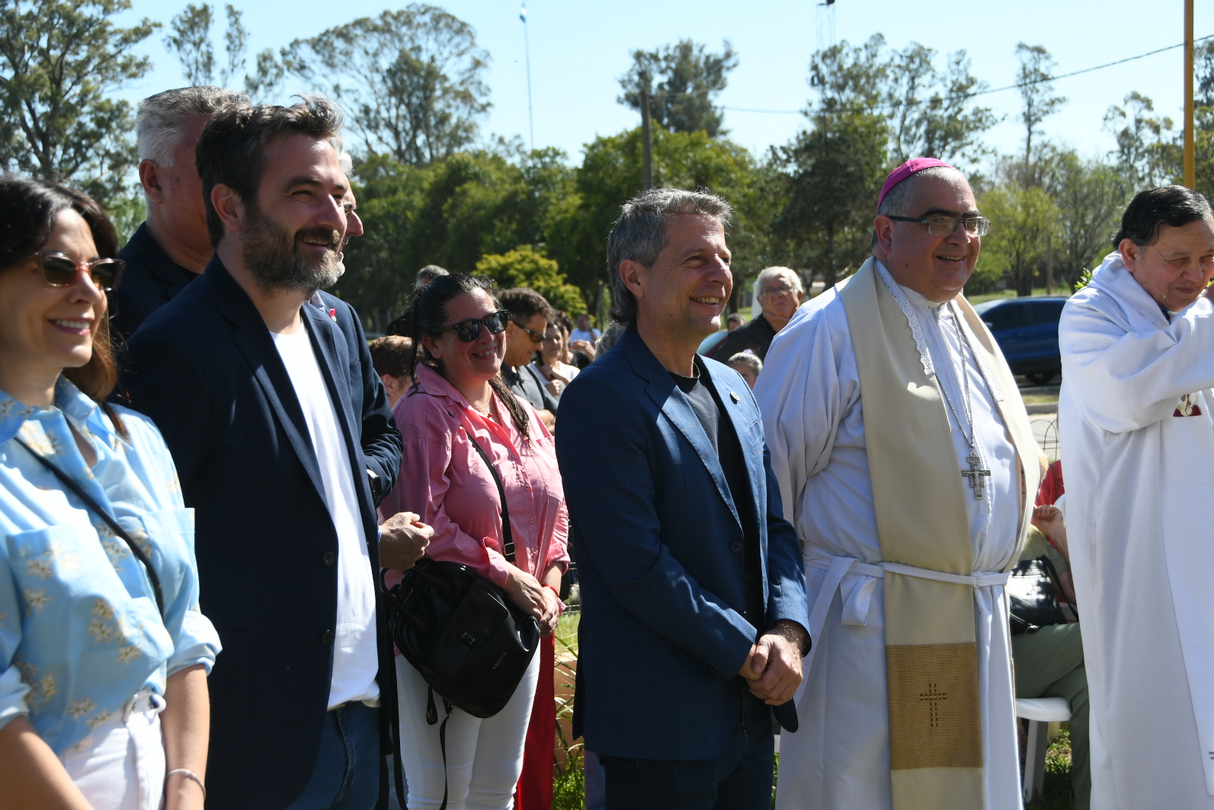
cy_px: 410
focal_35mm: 61
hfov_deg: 32.9
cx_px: 614
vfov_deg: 22.3
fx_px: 2057
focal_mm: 40
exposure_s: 1/1250
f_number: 5.6
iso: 320
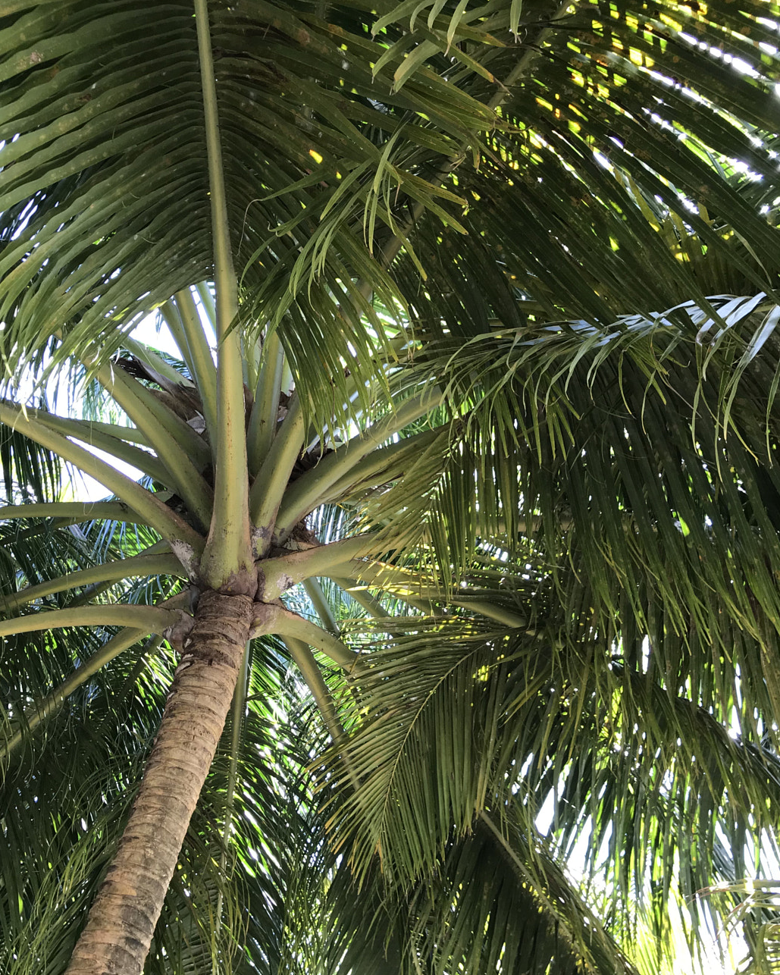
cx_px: 327
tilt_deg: +53.7
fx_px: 981
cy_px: 577
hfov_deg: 43.2
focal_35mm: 34
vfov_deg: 52.5
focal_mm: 3.99
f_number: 1.8
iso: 32
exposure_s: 1/120
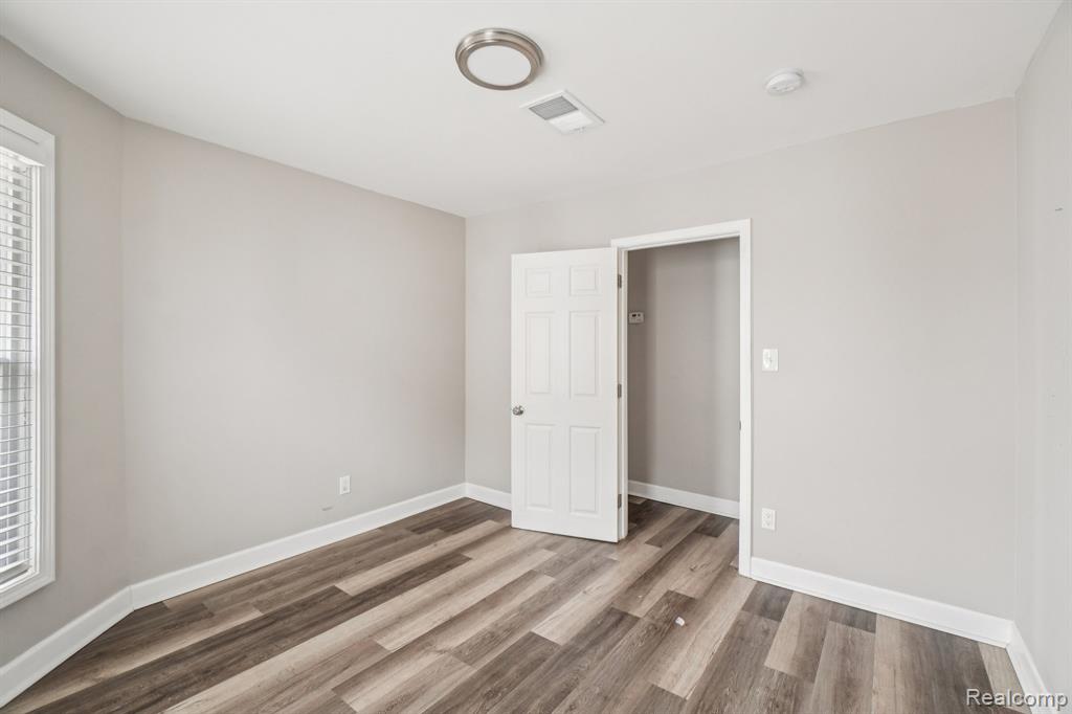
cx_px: 536
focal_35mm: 15
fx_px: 446
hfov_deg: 100.4
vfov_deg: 77.3
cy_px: 357
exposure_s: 1/10
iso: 400
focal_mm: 10
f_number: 8
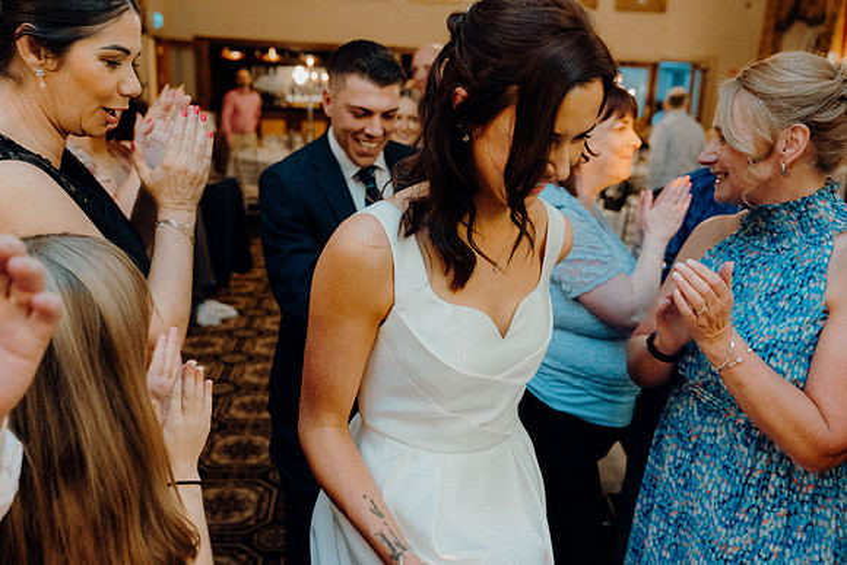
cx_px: 424
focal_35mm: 32
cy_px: 282
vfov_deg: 41.1
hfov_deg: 58.7
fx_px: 753
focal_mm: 32
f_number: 3.5
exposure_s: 1/160
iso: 3200
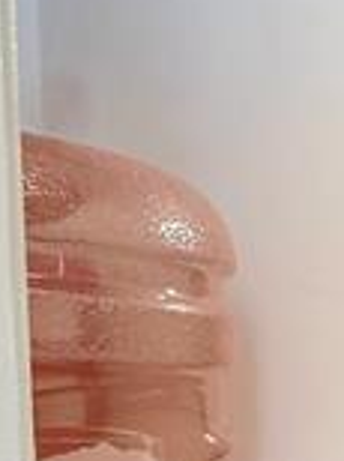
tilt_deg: -5.6
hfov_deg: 15.5
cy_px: 506
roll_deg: -2.7
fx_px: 930
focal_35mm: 70
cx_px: 736
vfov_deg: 25.8
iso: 400
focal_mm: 2.22
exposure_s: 1/60
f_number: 2.2
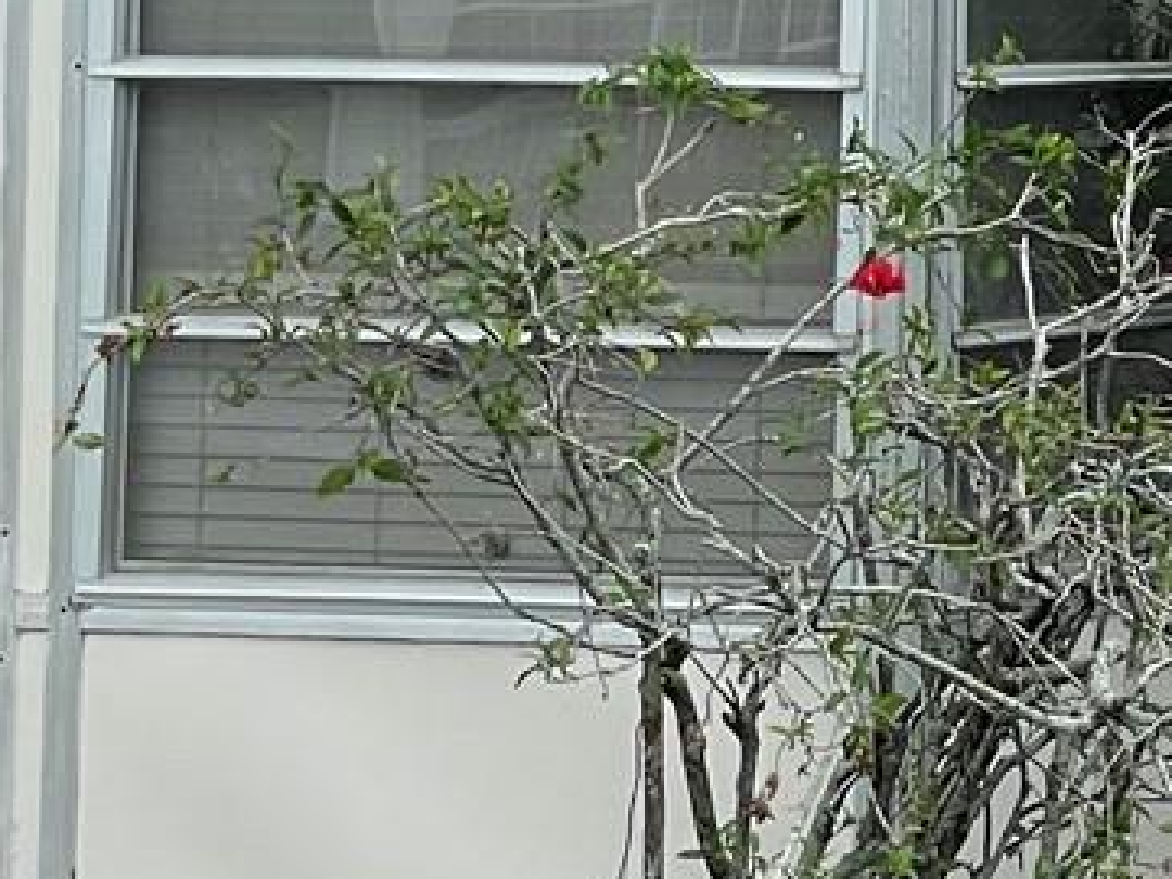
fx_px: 7821
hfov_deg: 8.1
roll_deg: +0.2
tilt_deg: +3.9
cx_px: 2432
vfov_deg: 6.4
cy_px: -426
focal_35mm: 231
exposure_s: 1/1597
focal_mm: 6
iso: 25
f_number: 2
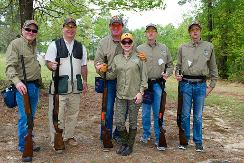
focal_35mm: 35
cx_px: 114
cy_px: 86
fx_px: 237
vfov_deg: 37.8
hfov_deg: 54.4
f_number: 5.6
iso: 400
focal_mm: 31
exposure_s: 1/250
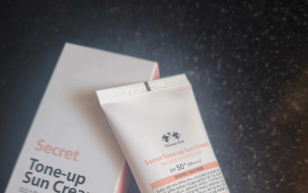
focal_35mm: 34
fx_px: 285
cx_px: 154
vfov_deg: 35.0
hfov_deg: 56.7
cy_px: 176
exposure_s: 1/100
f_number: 1.75
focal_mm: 5.25
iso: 1619
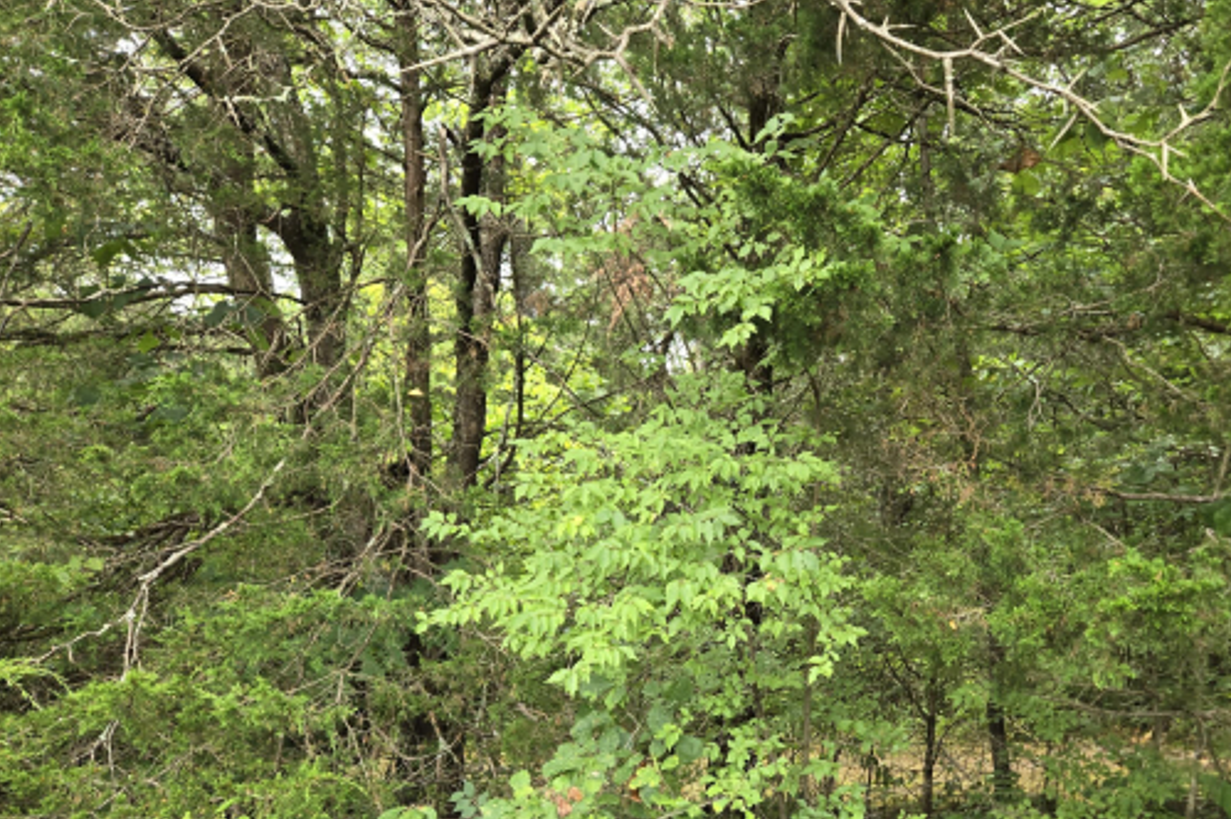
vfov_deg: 40.2
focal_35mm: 32
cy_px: 587
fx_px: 1093
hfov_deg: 58.0
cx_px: 773
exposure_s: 1/180
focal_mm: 5.4
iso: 50
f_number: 1.8
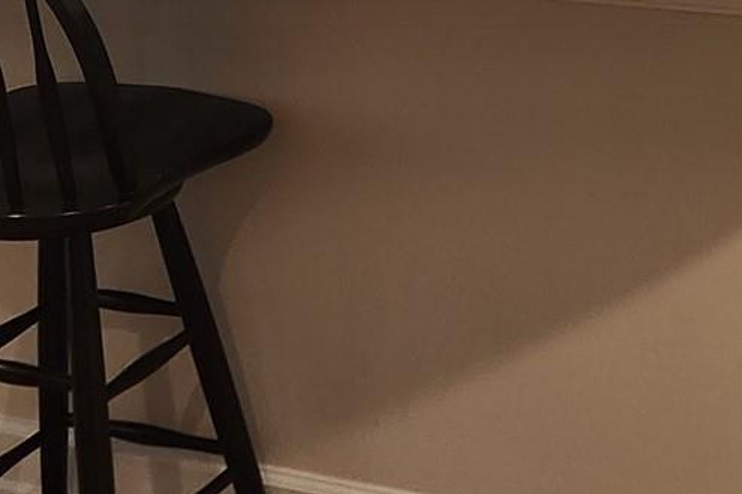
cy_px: -371
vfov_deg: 12.7
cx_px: 553
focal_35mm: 99
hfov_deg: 20.5
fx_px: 2040
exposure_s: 1/120
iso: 250
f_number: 1.8
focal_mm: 5.4
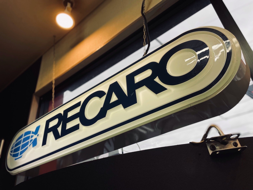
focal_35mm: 26
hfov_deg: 67.3
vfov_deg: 53.1
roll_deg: +5.5
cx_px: 126
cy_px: 95
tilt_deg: +32.7
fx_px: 190
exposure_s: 1/191
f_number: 1.6
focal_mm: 4.2
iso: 40
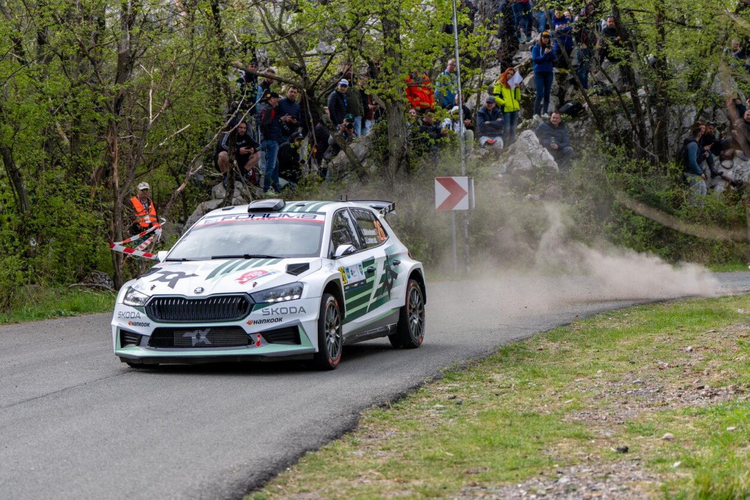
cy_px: 326
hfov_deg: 15.9
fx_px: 2686
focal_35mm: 129
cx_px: 277
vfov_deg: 10.6
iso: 640
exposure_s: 1/5000
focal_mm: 99
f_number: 2.8
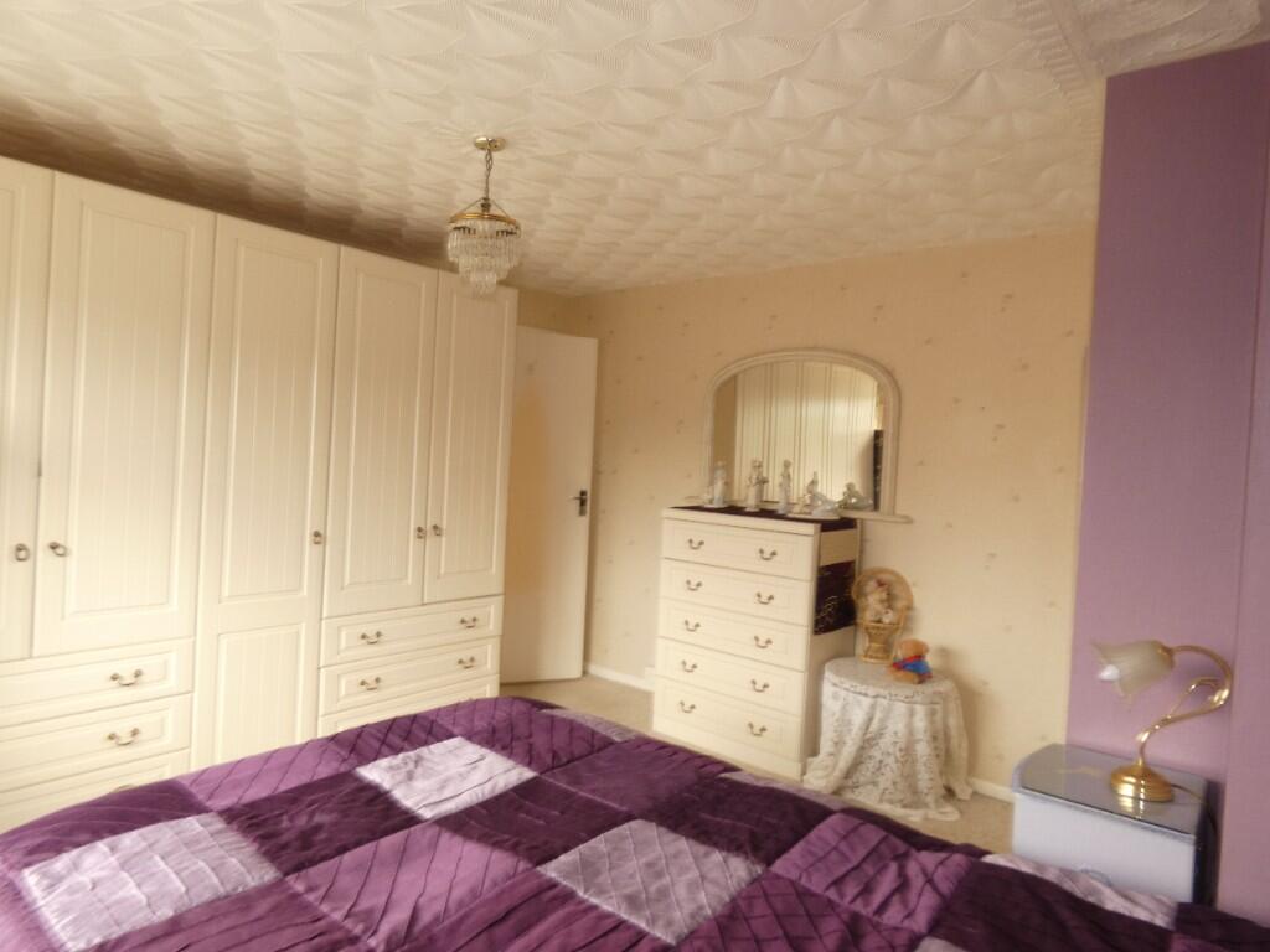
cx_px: 635
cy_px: 476
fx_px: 734
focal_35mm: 20
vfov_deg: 66.0
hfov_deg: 81.7
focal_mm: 3.6
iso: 80
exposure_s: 1/20
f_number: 2.8
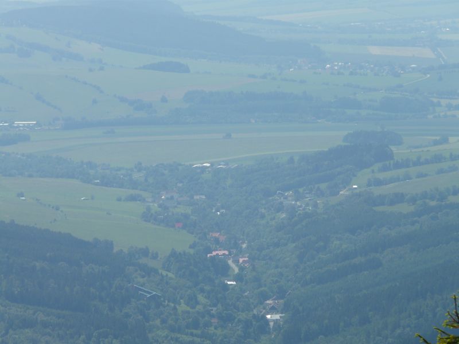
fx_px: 4469
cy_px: 172
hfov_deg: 5.9
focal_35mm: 337
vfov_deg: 4.4
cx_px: 230
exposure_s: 1/500
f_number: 6.3
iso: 100
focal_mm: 55.4
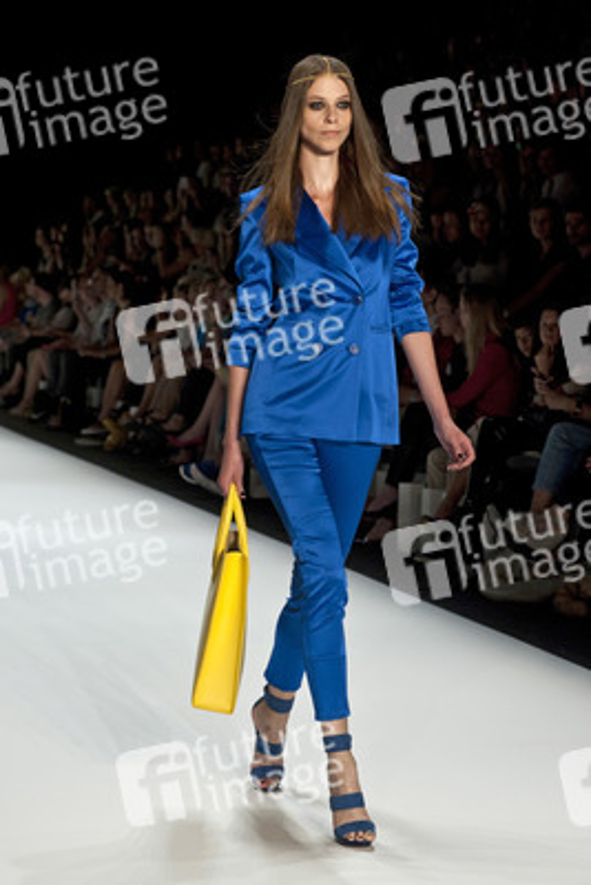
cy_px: 442
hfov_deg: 13.7
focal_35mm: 100
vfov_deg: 20.4
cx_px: 296
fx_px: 2460
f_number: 7.1
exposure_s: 1/250
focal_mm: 100
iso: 1600
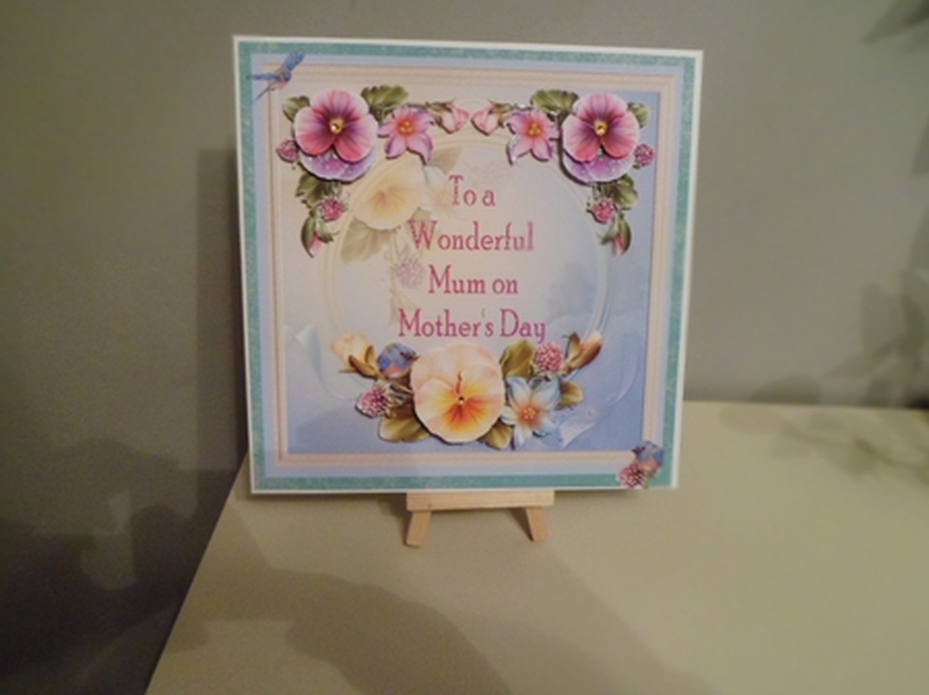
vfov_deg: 51.3
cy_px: 348
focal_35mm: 27
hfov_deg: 65.4
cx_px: 464
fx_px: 724
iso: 400
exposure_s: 1/6
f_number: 3.3
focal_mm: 4.9
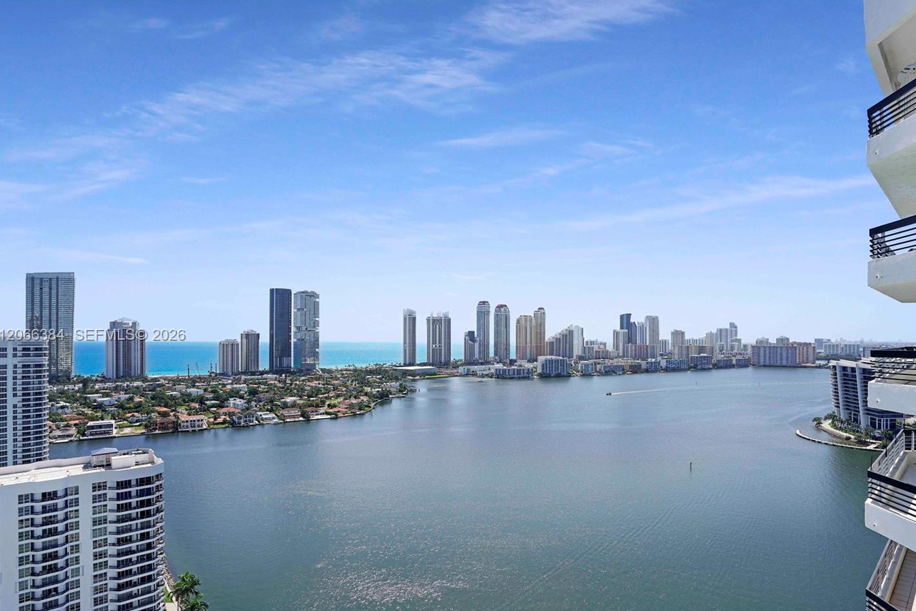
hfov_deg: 89.8
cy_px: 336
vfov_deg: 67.2
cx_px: 500
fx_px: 458
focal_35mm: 18
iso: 100
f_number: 8
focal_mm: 16
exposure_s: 1/320
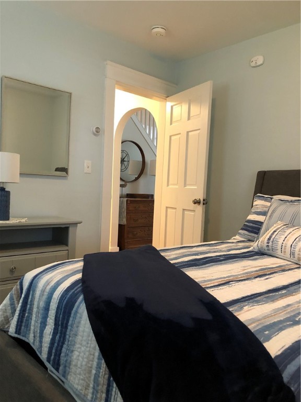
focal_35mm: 28
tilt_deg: -3.1
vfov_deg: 63.4
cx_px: 150
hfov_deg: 49.7
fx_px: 325
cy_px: 201
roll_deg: -1.2
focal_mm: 3.99
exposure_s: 1/15
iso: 64
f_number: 1.8
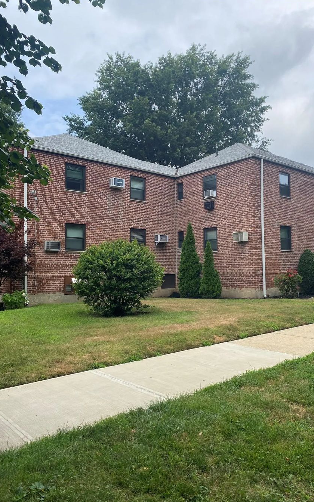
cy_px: 252
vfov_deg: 66.5
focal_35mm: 28
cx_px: 183
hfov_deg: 44.4
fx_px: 383
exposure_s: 1/1898
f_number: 1.8
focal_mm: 4.25
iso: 32
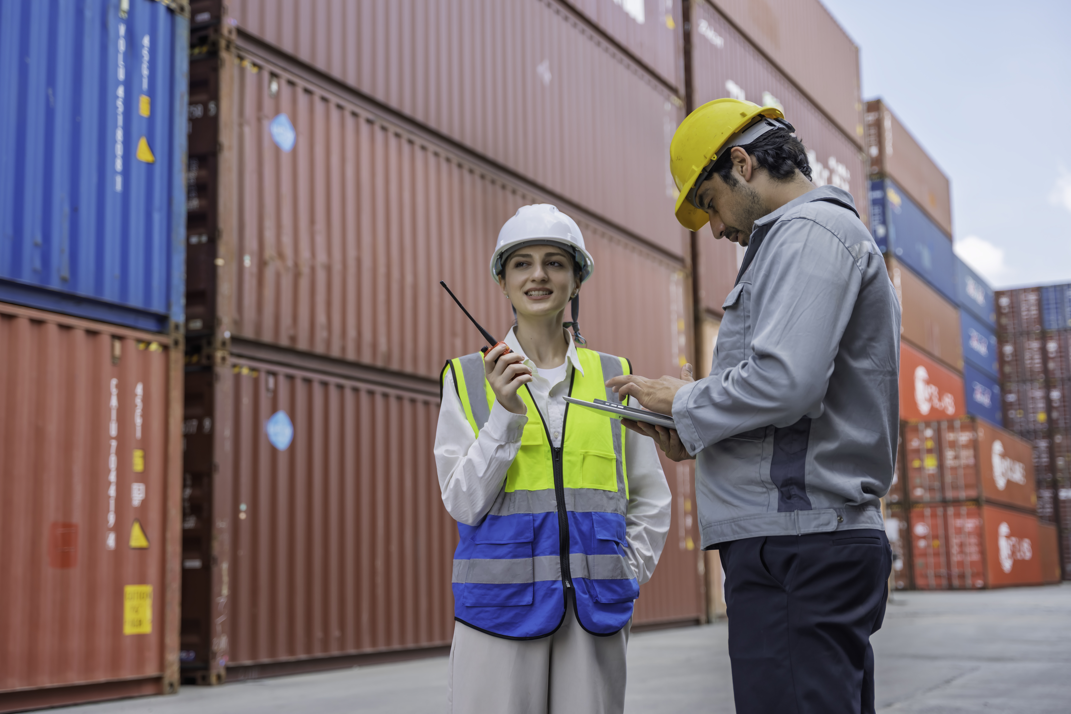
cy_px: 357
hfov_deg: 41.1
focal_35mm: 48
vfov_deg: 28.1
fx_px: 1428
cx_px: 536
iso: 100
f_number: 2.8
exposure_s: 1/400
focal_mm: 48
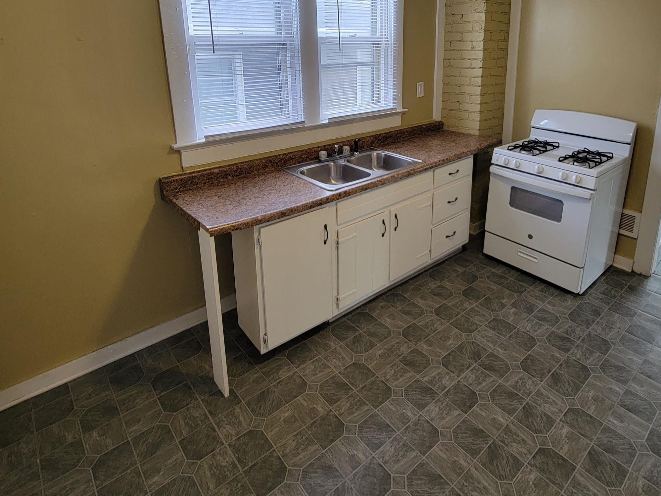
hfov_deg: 81.4
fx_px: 382
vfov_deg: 63.1
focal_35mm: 20
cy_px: 140
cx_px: 369
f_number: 2.2
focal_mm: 2.2
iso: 100
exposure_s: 1/60
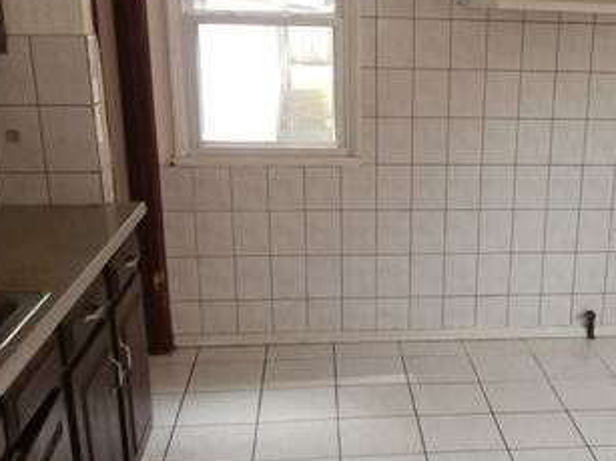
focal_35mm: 50
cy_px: 293
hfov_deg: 37.3
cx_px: 455
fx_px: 889
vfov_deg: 29.0
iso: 100
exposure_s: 1/30
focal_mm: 4.2
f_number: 3
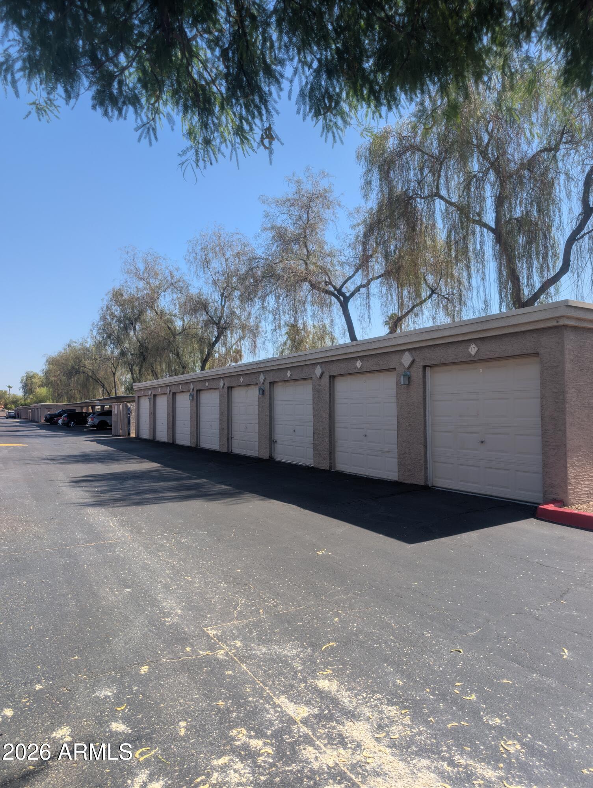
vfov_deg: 71.5
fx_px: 547
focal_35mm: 24
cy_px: 394
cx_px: 296
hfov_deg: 56.9
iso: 21
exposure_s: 1/748
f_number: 1.68
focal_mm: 6.9
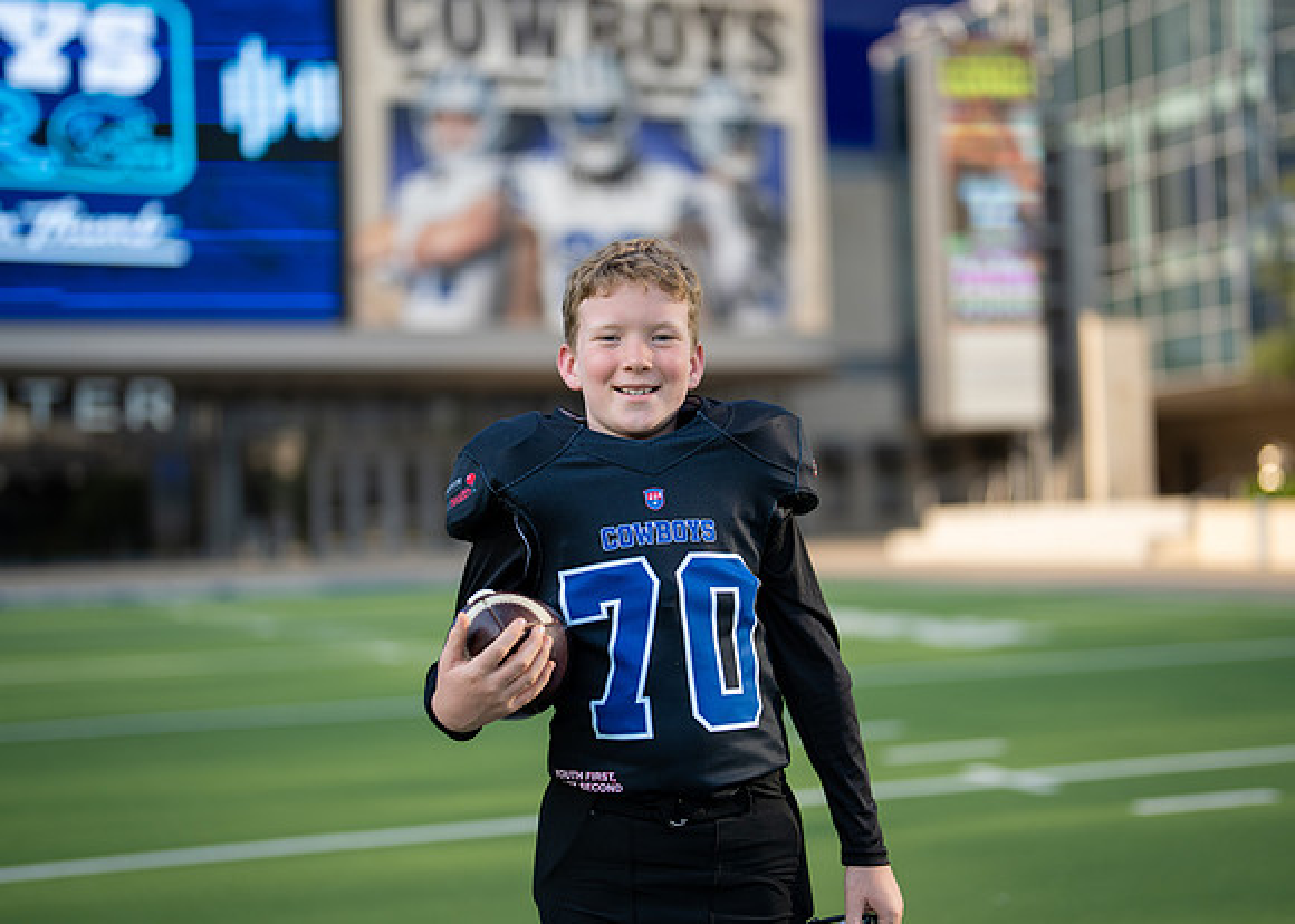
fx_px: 2074
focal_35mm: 56
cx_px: 652
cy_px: 483
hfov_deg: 34.7
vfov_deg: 25.1
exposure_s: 1/3200
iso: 100
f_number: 1.2
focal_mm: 50
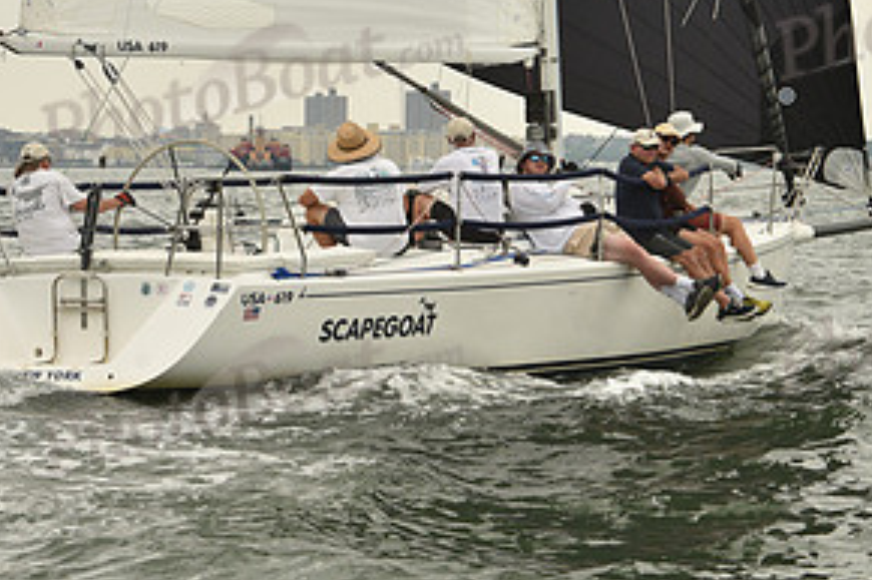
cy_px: 200
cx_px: 622
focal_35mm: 140
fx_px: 3389
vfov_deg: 9.8
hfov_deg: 14.6
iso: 250
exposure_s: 1/640
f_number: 9
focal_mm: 70
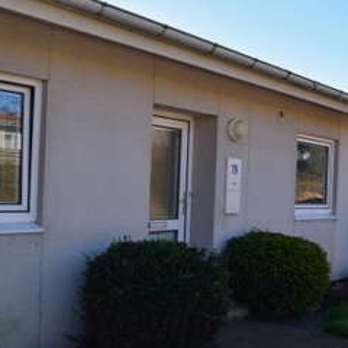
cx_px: 239
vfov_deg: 34.7
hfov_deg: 34.3
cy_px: 190
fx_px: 557
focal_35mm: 49
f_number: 10
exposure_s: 1/320
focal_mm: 22
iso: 400
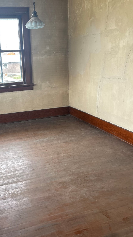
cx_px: 25
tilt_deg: -10.9
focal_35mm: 37
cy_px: 97
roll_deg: +0.7
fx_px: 232
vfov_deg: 53.7
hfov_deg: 31.1
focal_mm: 5.96
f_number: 1.6
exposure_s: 1/121
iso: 80
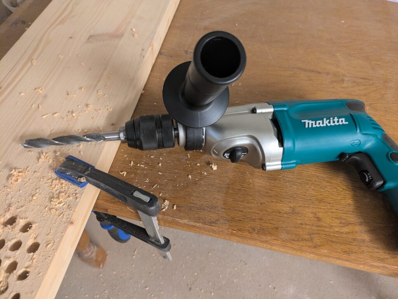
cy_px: 150
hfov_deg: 69.4
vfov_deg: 54.9
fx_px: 288
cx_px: 199
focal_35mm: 25
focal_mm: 5.43
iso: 303
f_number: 1.89
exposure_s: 1/25
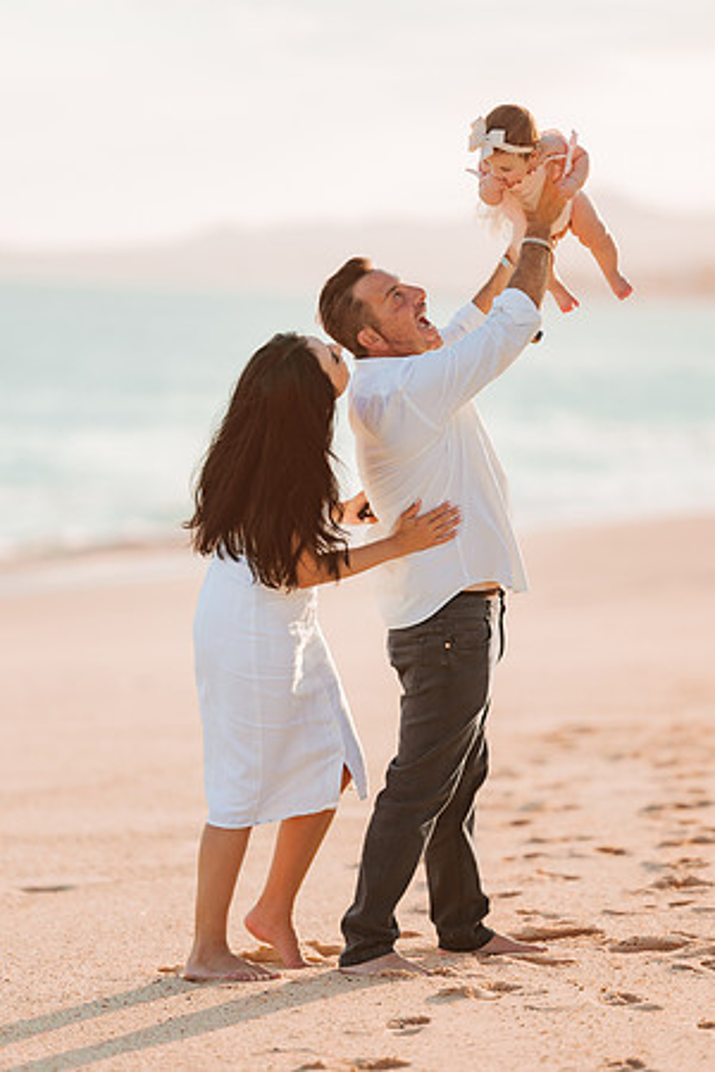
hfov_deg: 10.2
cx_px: 358
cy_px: 536
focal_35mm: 135
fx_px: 4022
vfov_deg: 15.2
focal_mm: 135
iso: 100
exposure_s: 1/3200
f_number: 1.8
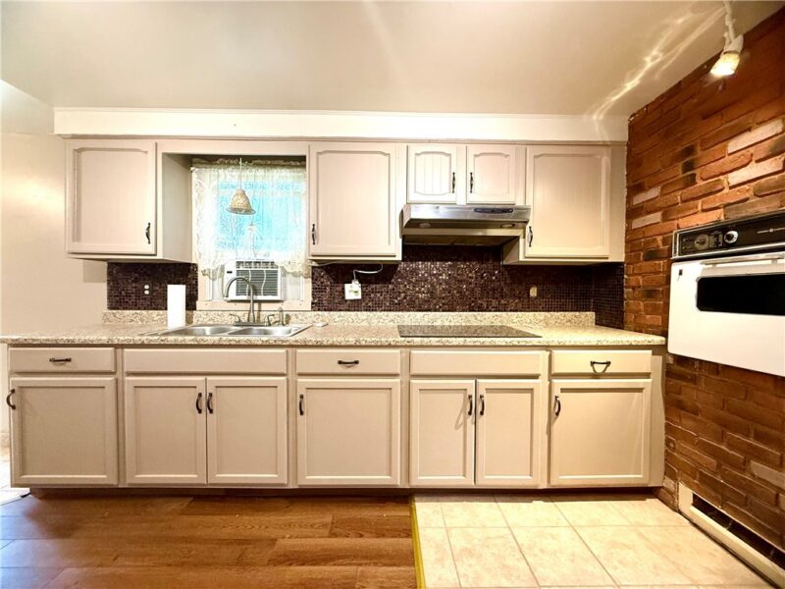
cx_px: 392
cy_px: 294
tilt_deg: -0.4
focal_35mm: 14
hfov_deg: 102.1
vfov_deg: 85.7
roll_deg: -0.8
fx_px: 317
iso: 320
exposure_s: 1/60
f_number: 2.2
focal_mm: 2.22
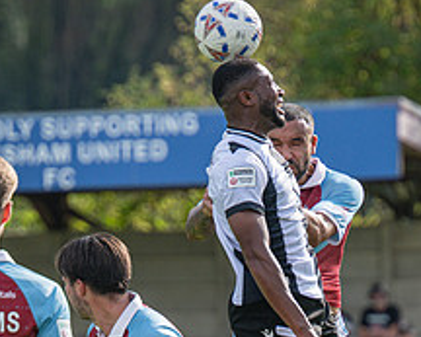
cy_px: 386
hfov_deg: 2.9
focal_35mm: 671
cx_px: 340
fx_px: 8364
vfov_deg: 2.3
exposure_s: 1/1250
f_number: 4
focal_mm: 190
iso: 200
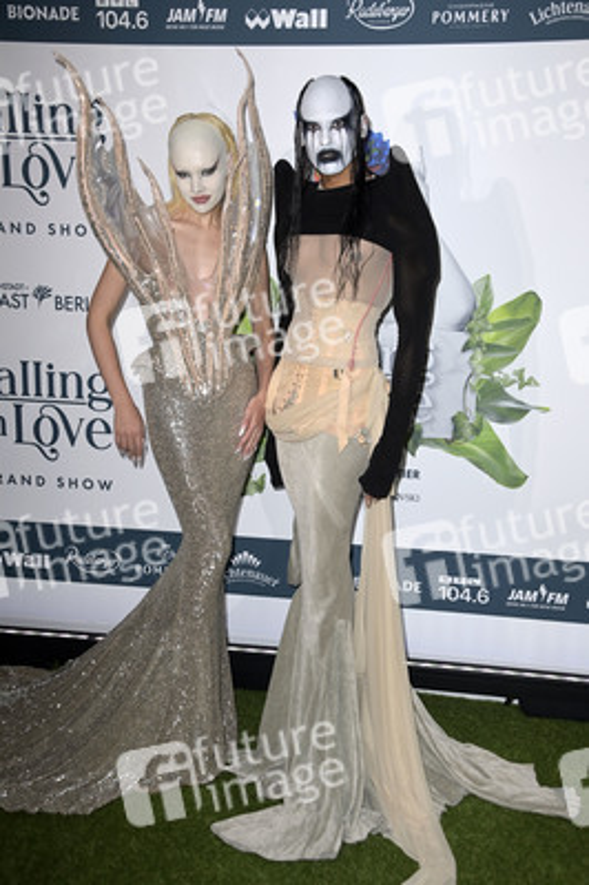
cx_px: 294
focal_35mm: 48
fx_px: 1180
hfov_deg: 28.0
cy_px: 442
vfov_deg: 41.1
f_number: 5.6
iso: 640
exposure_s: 1/250
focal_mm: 48
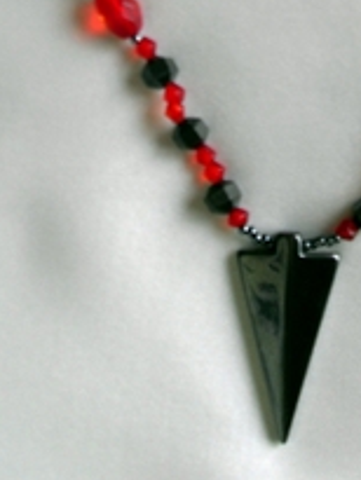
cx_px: 334
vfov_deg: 21.9
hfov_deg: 17.5
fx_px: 1153
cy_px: -87
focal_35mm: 83
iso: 100
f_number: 2.8
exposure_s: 1/90
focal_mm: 6.3
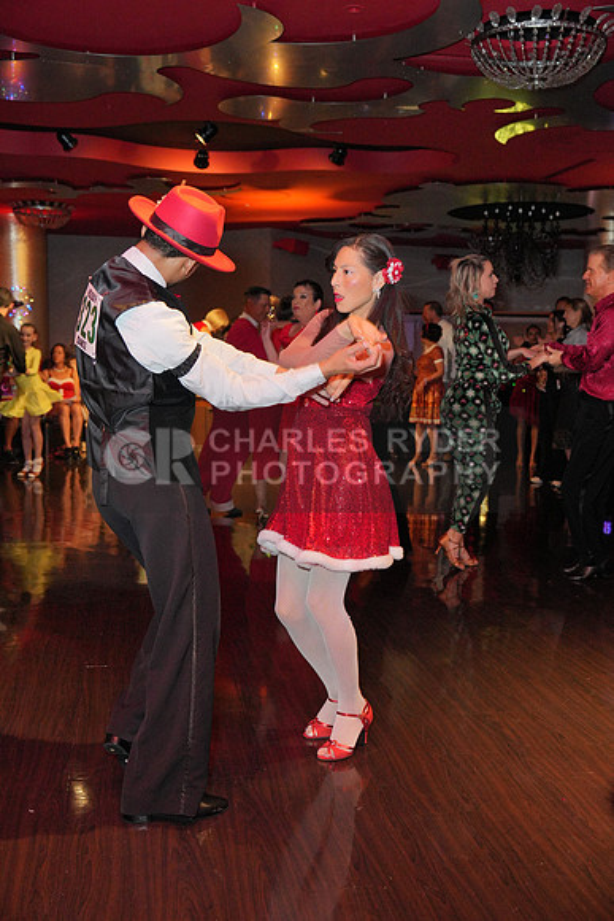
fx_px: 920
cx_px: 307
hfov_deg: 36.9
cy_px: 460
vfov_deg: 53.1
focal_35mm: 36
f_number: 4
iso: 4000
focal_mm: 36
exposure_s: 1/200
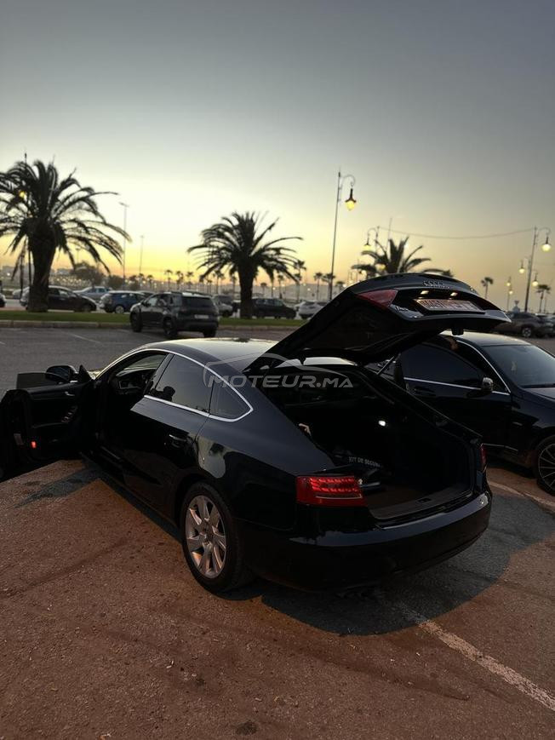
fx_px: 513
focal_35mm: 24
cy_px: 370
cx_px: 278
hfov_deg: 56.8
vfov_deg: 71.6
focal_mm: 6.86
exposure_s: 1/100
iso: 160
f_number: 1.78
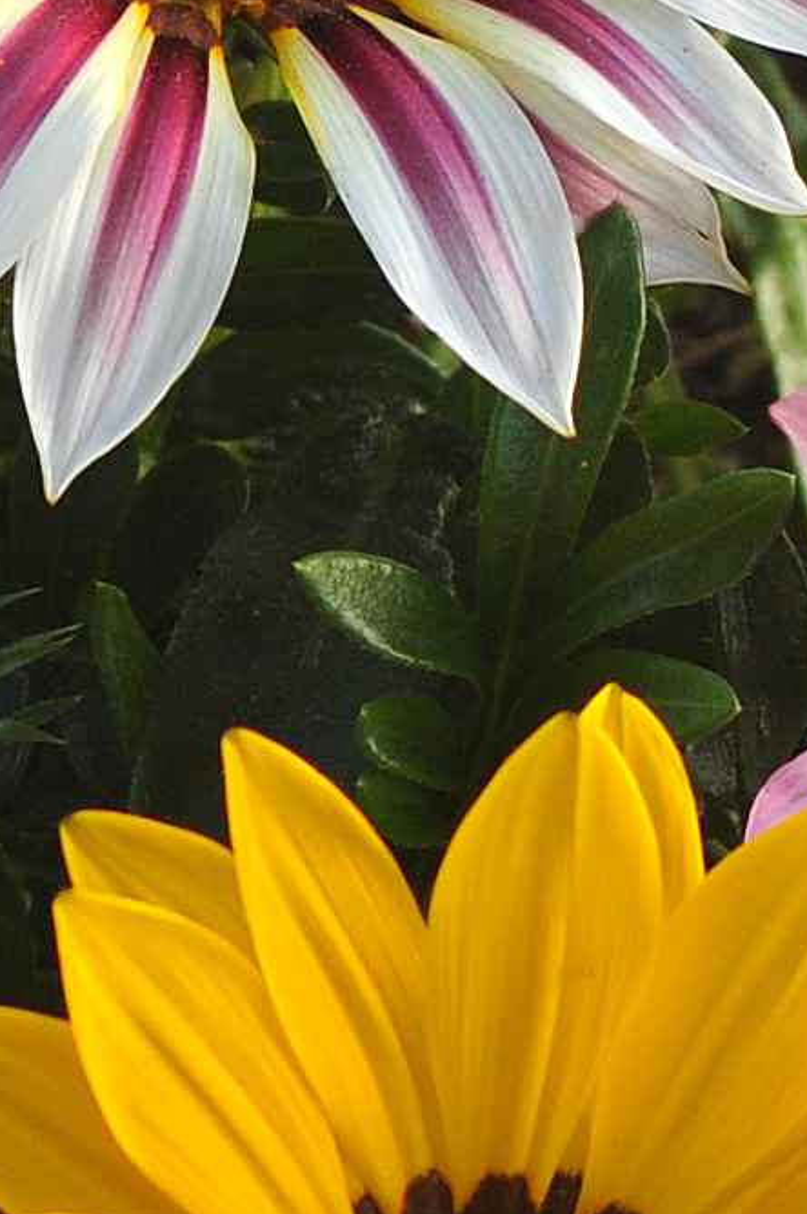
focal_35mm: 674
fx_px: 22709
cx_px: -393
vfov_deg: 3.1
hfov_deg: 2.0
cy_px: 436
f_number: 5.6
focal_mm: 70
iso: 200
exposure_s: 1/200
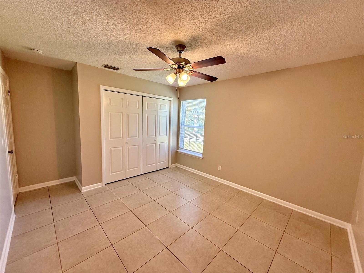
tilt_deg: -6.5
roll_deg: -2.4
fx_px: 147
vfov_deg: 85.7
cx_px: 182
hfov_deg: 102.1
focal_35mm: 14
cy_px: 136
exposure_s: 1/120
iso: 160
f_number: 2.2
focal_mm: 2.22
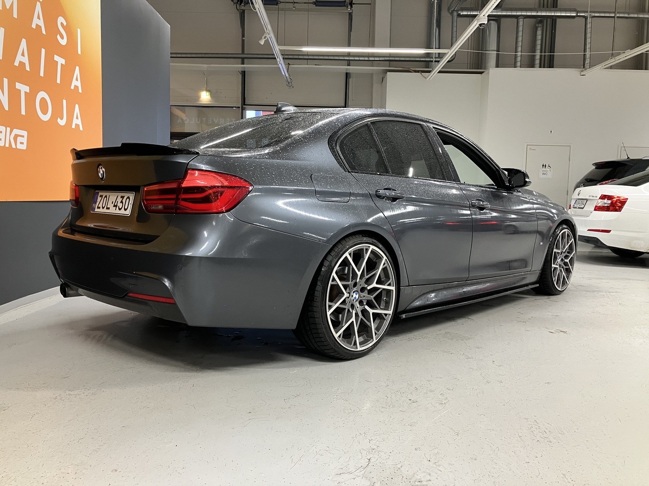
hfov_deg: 63.4
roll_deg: -0.2
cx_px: 324
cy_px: 243
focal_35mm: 28
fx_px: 525
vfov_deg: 49.7
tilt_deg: -5.2
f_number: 1.8
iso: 100
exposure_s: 1/50
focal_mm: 3.99
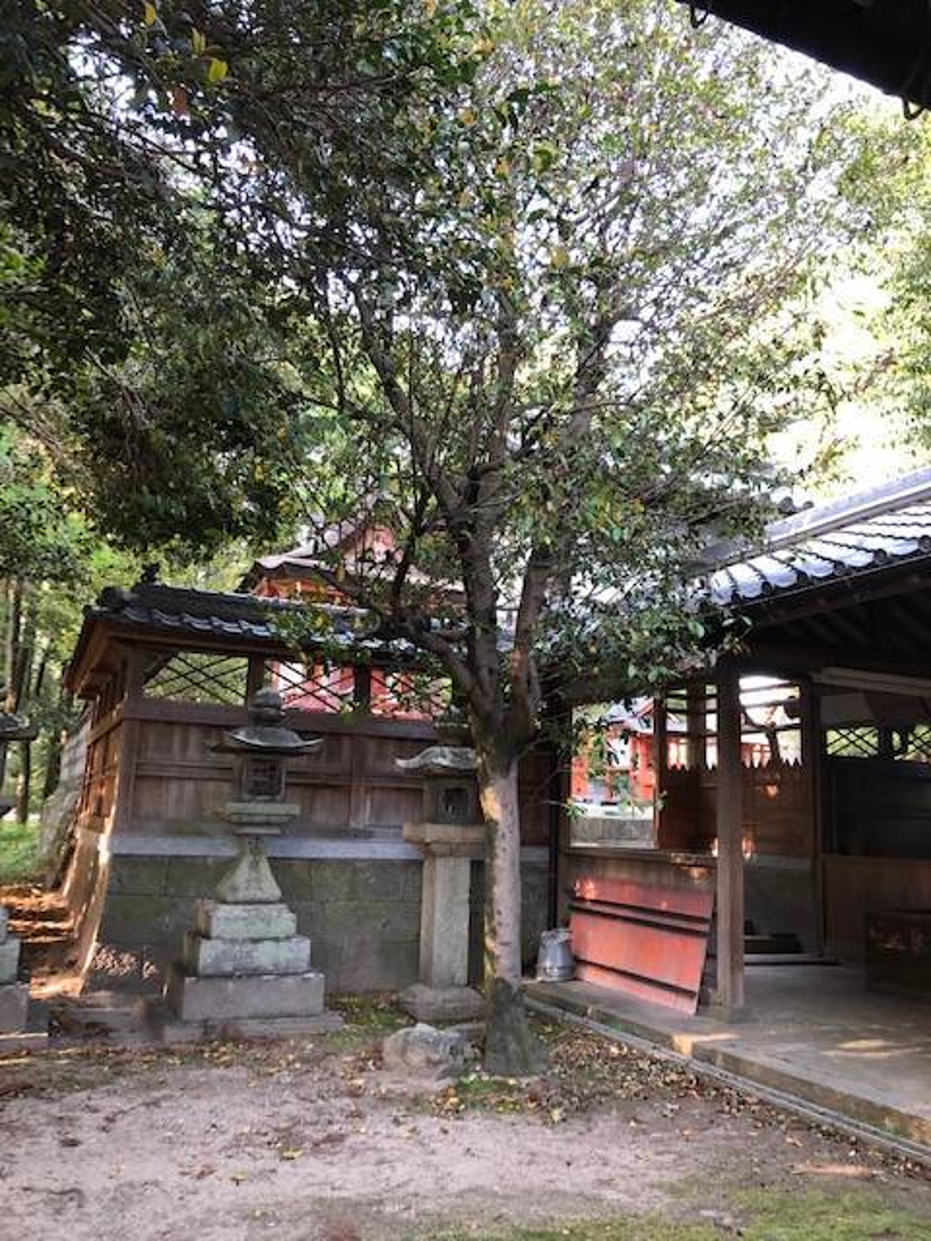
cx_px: 466
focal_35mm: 28
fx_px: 1004
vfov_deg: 63.4
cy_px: 620
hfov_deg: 49.7
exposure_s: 1/30
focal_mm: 3.99
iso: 40
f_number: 1.8
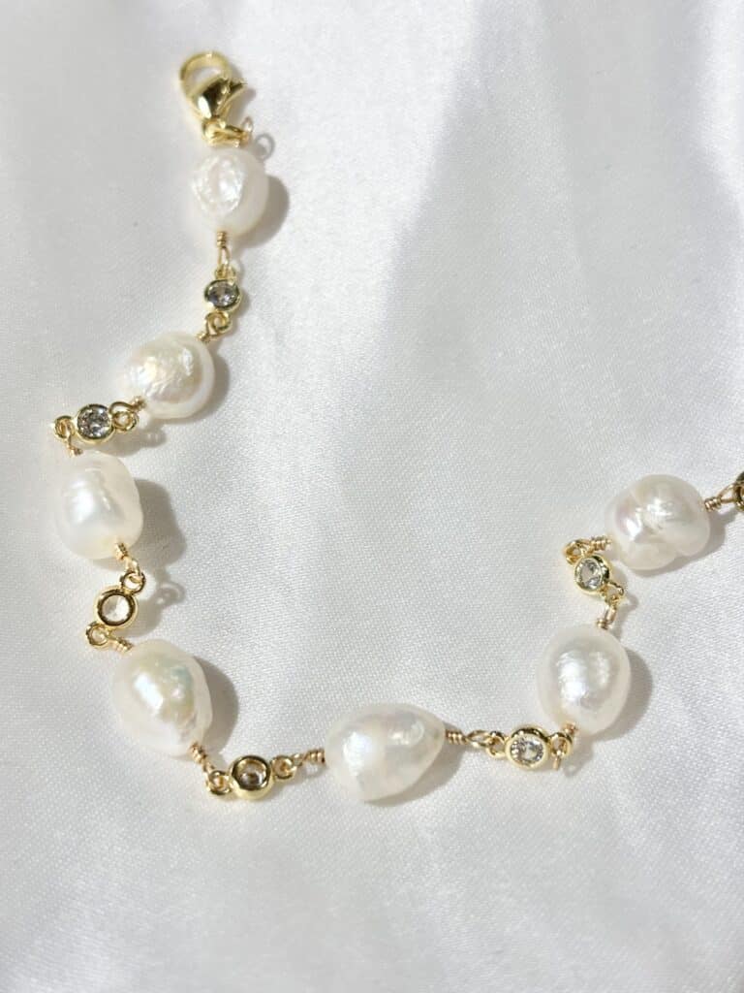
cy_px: 496
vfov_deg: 36.8
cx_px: 372
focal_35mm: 52
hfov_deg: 28.0
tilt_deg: -59.0
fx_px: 1490
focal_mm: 5.96
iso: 32
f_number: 1.6
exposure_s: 1/370
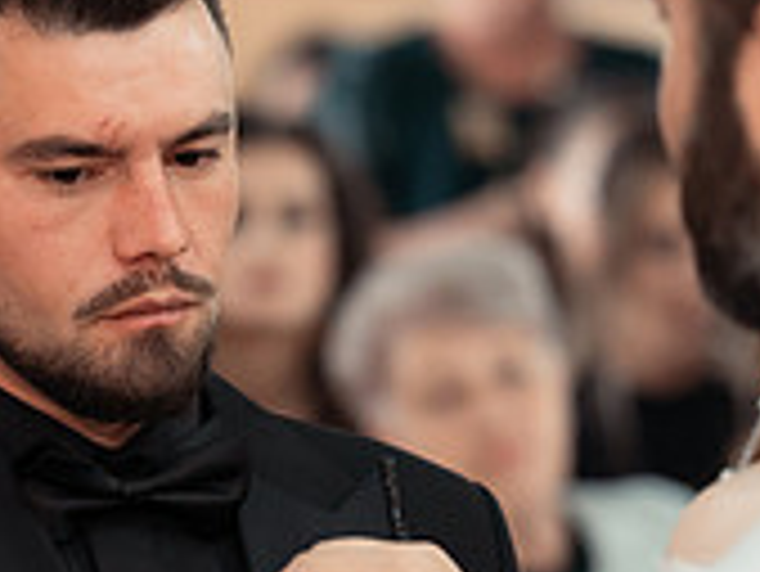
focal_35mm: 280
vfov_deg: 5.3
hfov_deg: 7.0
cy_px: 477
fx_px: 6152
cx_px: 40
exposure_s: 1/320
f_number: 2.2
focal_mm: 85
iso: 1600
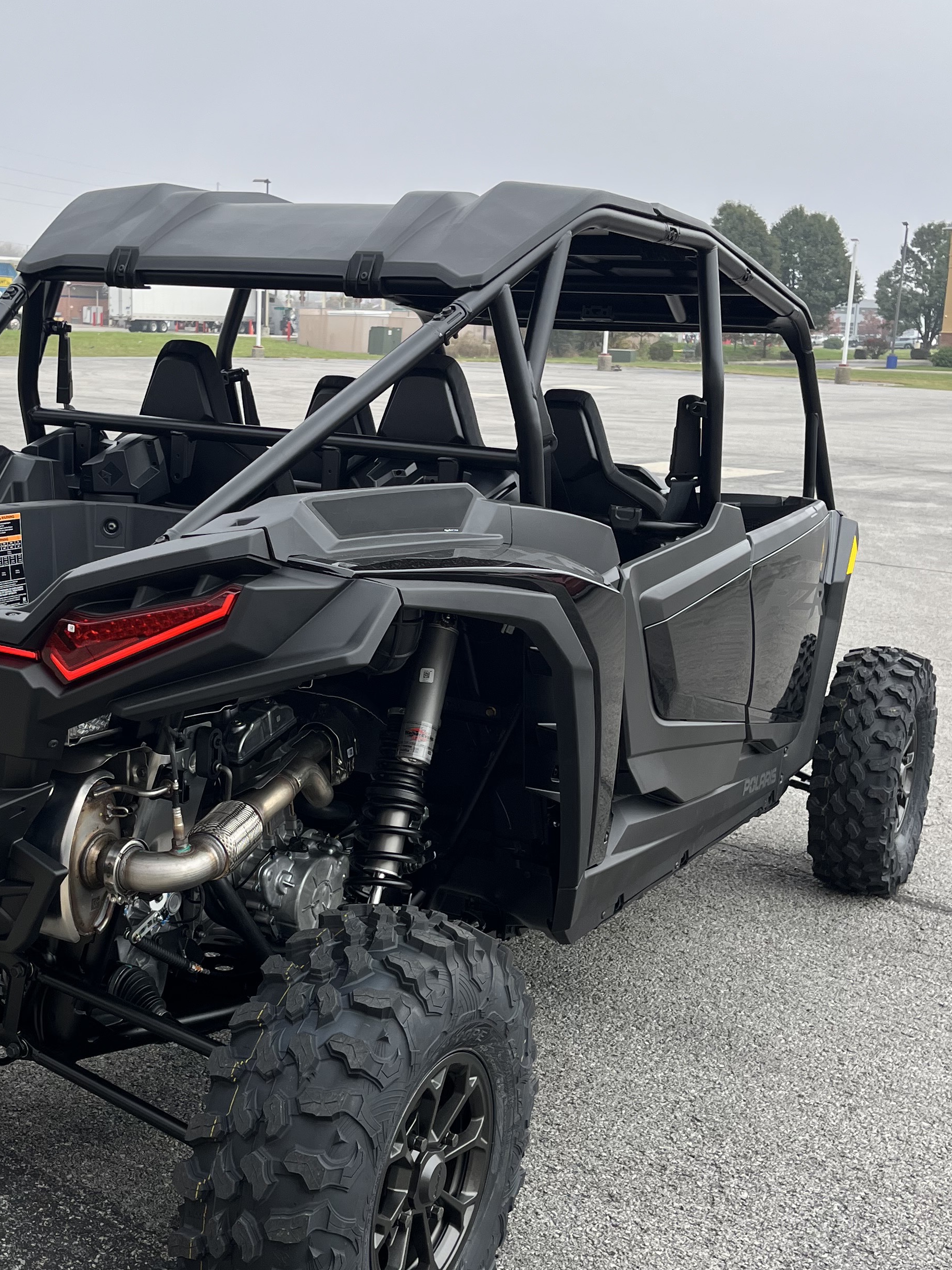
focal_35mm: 43
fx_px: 1577
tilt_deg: -10.9
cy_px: 644
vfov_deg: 43.9
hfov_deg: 33.3
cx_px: 327
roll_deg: -1.6
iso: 50
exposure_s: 1/1957
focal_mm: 5.1
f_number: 1.6
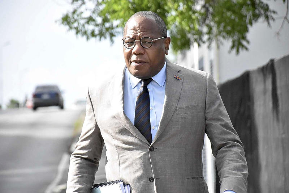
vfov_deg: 6.5
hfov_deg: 9.8
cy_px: 96
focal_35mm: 210
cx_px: 144
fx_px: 1685
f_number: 5.6
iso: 5000
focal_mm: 140
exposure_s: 1/8000
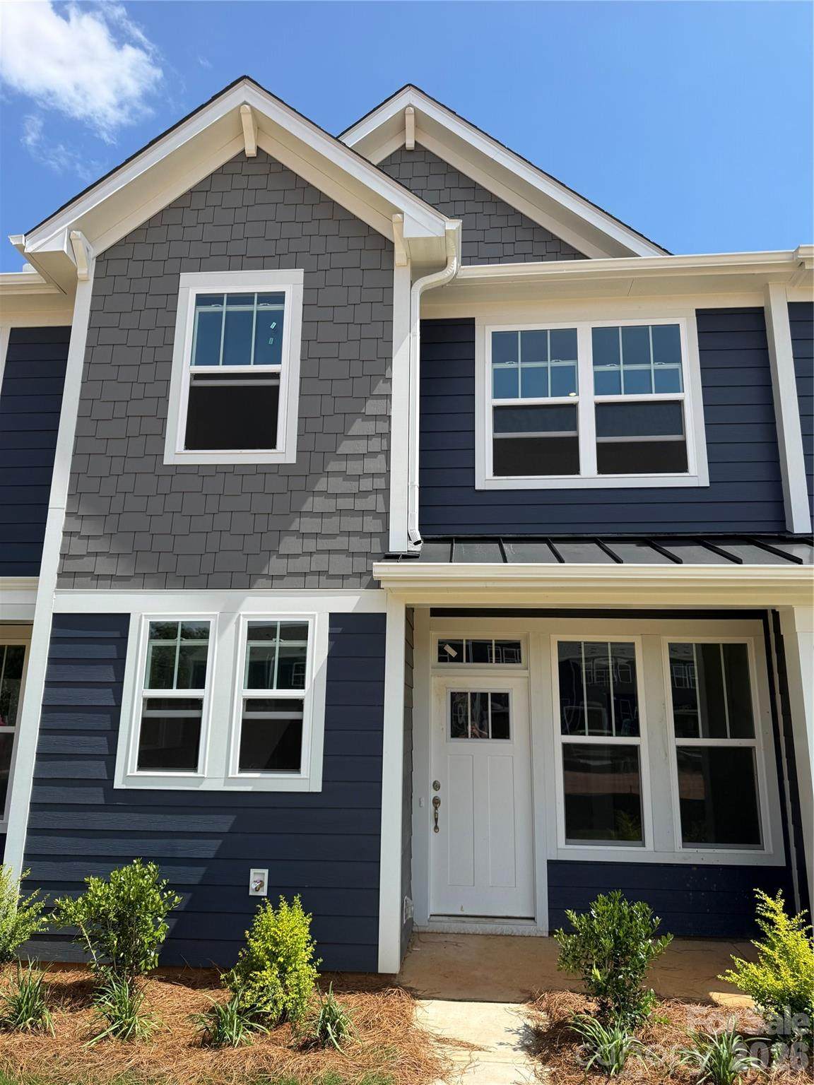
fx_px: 752
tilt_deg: +13.2
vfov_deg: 71.6
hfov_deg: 56.8
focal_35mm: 24
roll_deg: -1.6
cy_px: 542
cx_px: 407
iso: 80
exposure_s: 1/3279
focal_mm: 6.76
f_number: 1.78
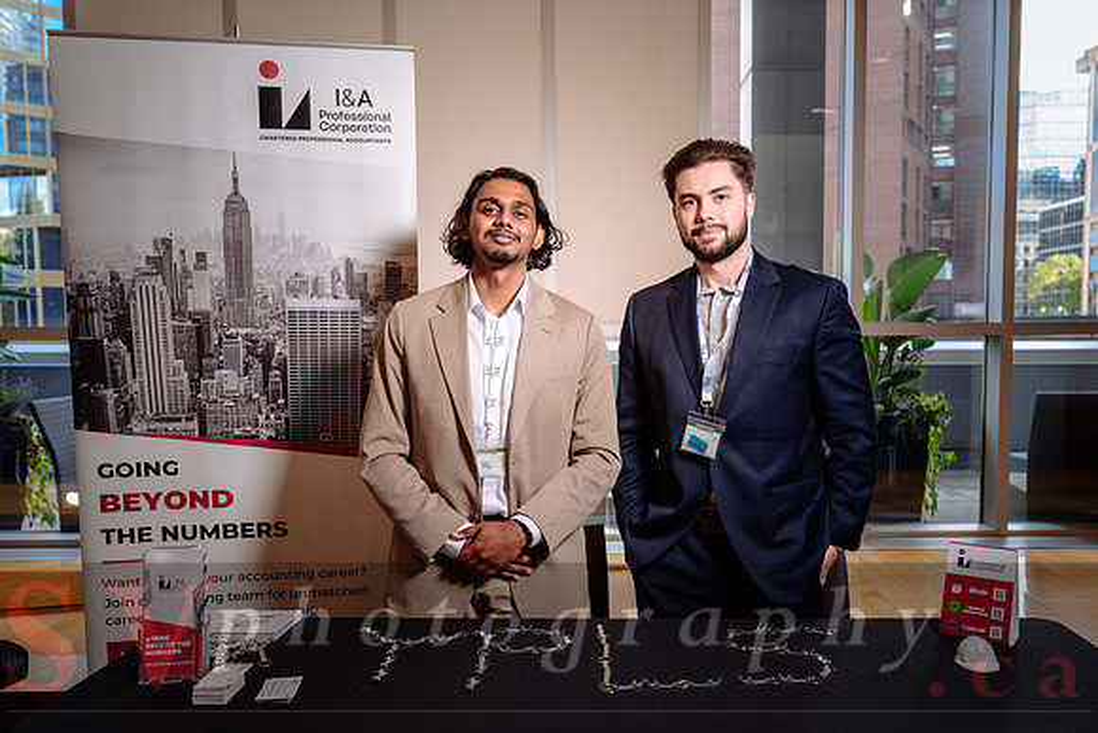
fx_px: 995
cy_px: 407
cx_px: 613
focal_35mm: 33
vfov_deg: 40.4
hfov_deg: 57.6
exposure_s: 1/200
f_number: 4
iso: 640
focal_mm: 29
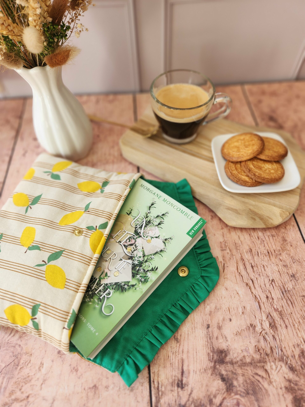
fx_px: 270
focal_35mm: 23
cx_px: 152
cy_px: 204
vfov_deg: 73.9
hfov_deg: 58.9
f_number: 1.8
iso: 50
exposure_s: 1/120
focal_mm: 5.4
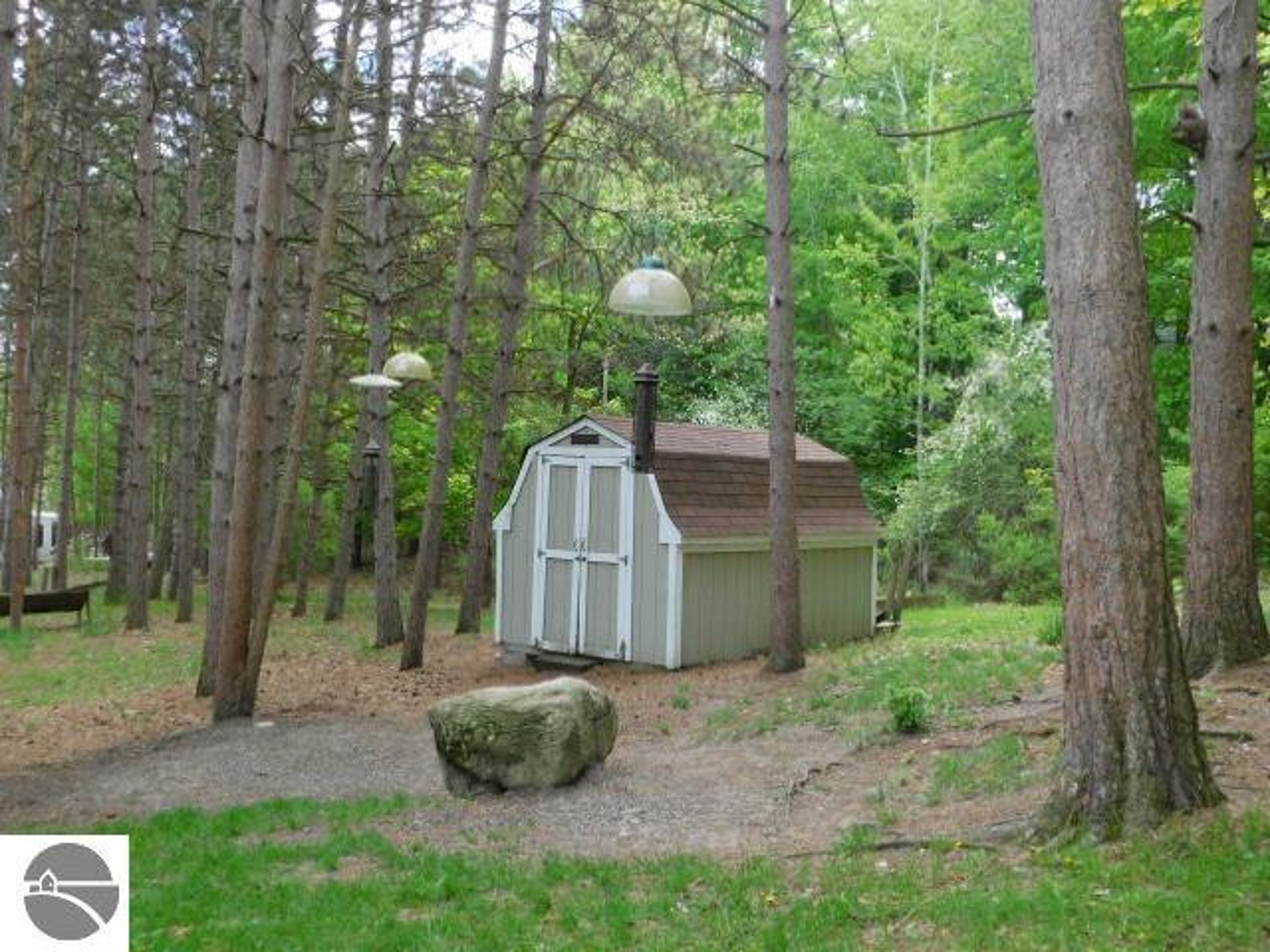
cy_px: 476
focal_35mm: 36
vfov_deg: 39.7
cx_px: 635
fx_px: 1321
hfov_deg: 51.4
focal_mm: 6.3
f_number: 3.5
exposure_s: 1/200
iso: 125
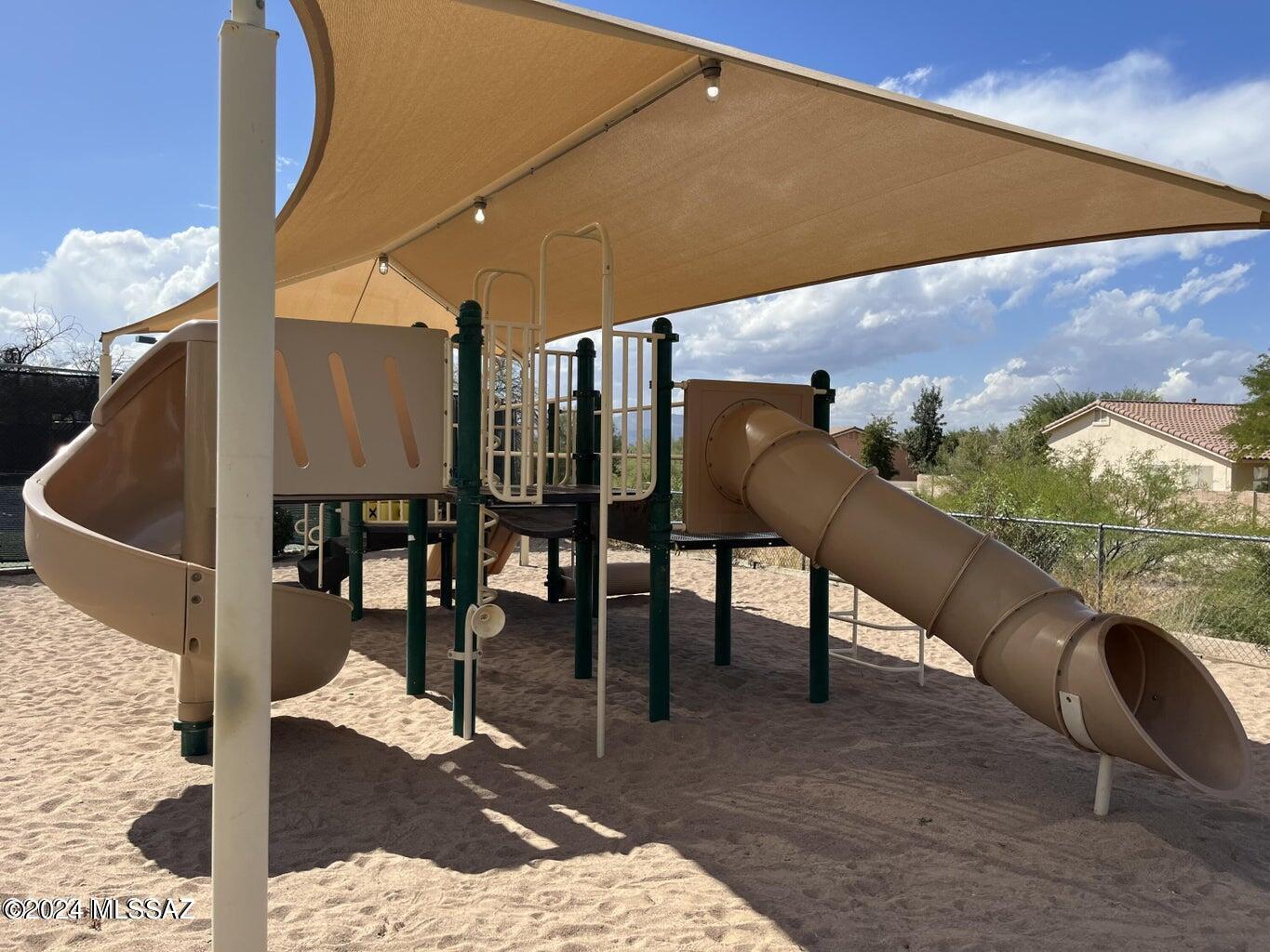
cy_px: 476
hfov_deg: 67.3
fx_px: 954
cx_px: 635
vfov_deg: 53.1
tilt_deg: +1.0
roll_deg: -2.2
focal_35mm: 26
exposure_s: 1/3623
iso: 50
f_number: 1.6
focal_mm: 5.1
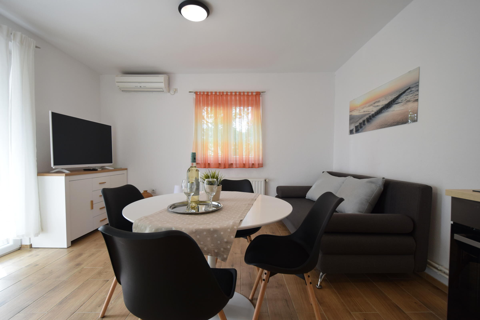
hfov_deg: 100.4
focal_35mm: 15
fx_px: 200
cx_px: 240
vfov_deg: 77.3
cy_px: 160
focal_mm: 10
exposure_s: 1/80
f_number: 4
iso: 400
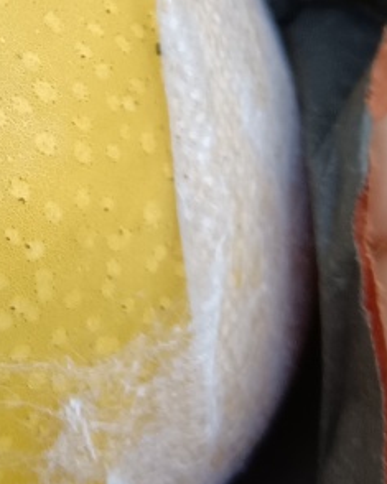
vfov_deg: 19.4
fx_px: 1318
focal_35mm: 92
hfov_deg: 15.5
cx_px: -173
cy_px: -124
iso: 361
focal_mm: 4.05
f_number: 1.8
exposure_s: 1/100
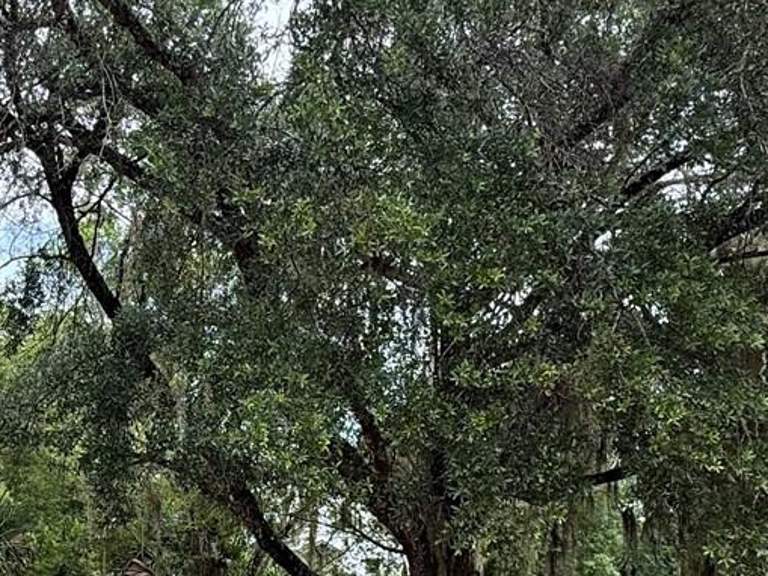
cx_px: 172
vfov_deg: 31.4
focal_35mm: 44
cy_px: 517
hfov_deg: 41.4
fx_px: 976
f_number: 2.2
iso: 64
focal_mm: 2.22
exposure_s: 1/279
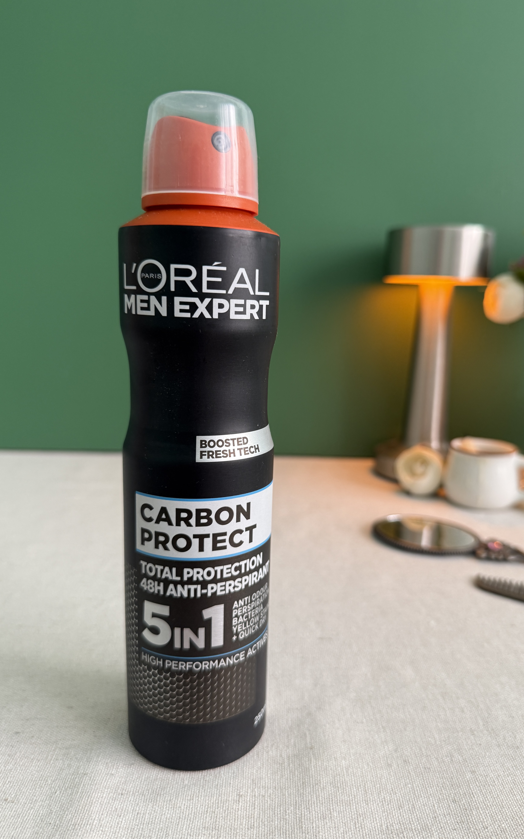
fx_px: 594
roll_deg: -1.7
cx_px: 297
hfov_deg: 47.5
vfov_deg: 70.4
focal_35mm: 26
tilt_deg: -9.9
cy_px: 423
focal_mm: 6.76
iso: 160
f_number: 1.78
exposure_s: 1/121
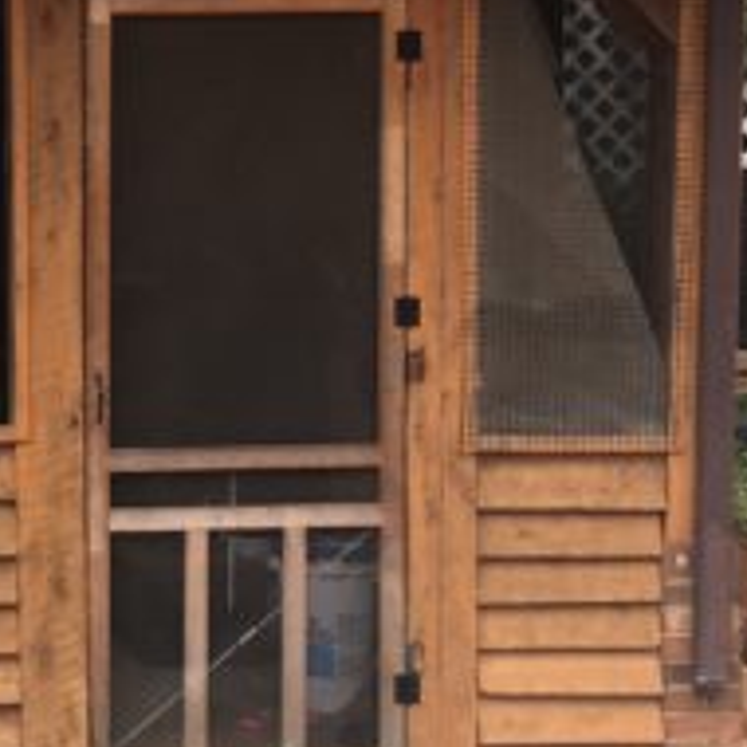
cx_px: -157
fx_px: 1978
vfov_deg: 21.3
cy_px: 271
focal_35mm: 81
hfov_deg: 20.0
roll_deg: +0.8
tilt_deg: -0.5
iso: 25
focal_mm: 4.15
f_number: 2.2
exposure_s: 1/120
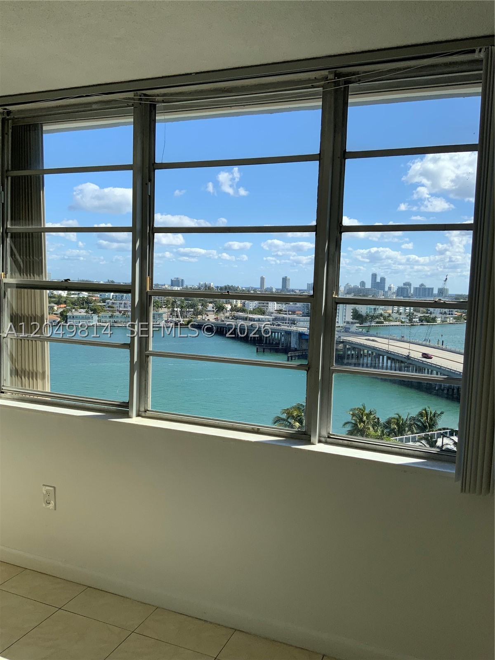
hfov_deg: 48.2
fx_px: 553
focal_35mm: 29
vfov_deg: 61.7
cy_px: 330
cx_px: 248
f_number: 1.8
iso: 16
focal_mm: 3
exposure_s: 1/1221
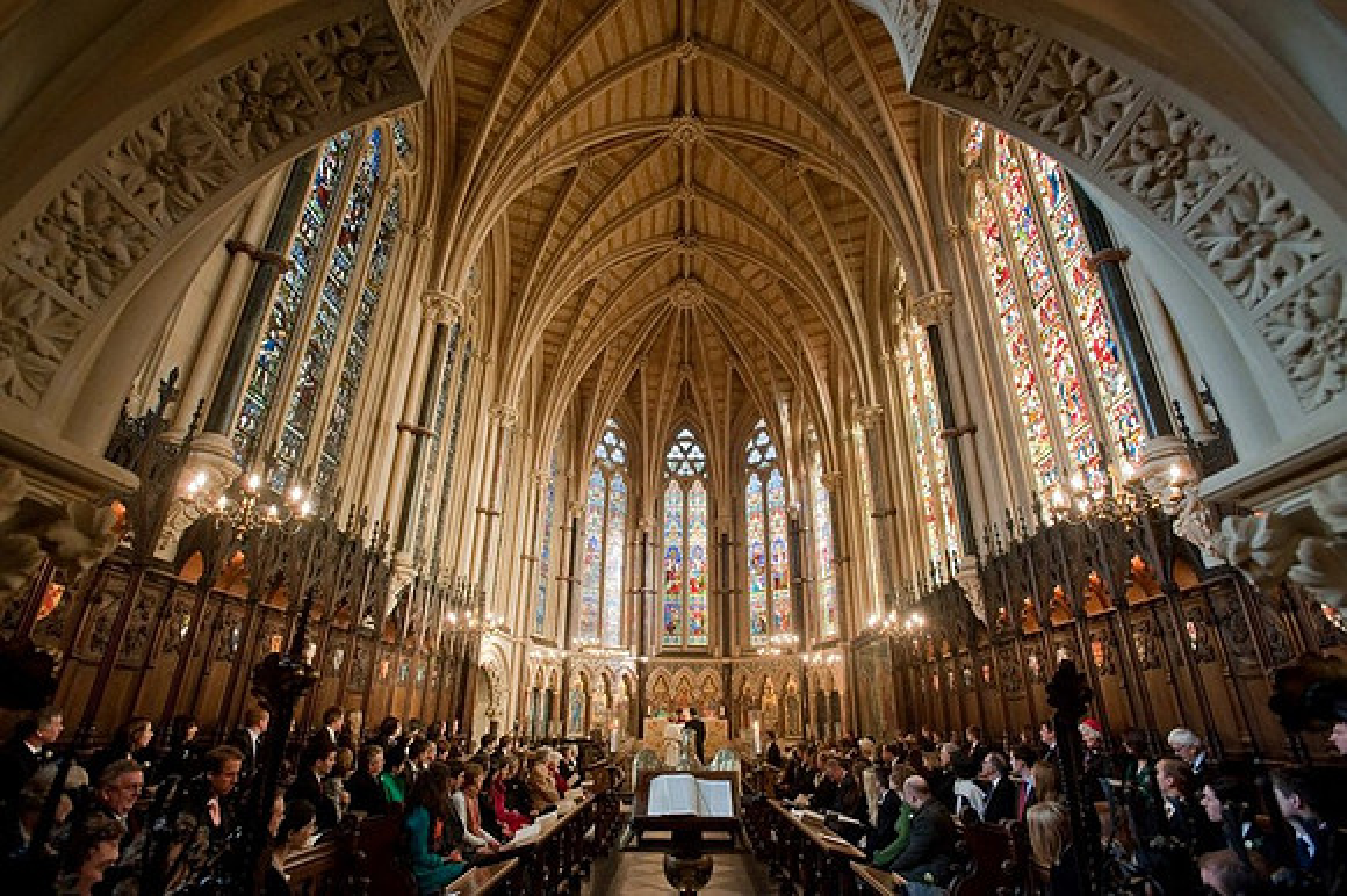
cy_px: 448
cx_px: 674
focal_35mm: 17
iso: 1000
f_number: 6.3
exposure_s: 1/50
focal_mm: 17
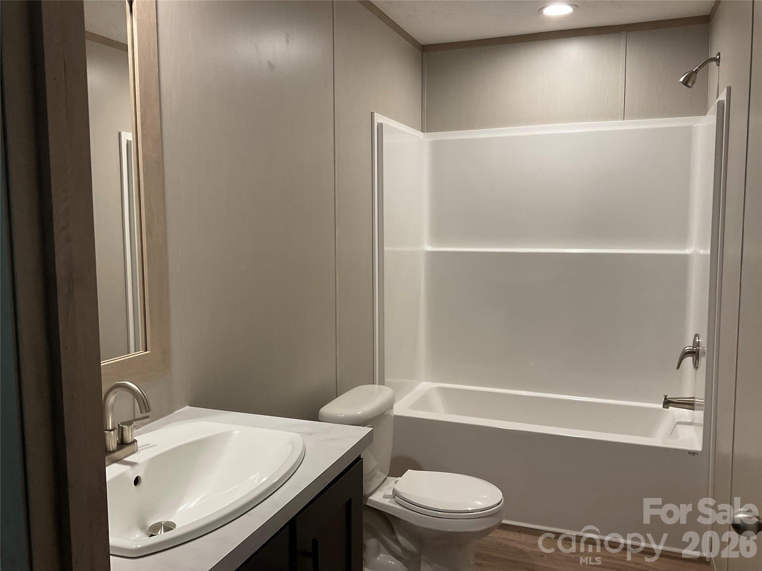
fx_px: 638
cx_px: 381
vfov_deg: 48.2
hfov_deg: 61.7
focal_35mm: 29
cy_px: 286
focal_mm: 3
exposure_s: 1/60
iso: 50
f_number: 1.8
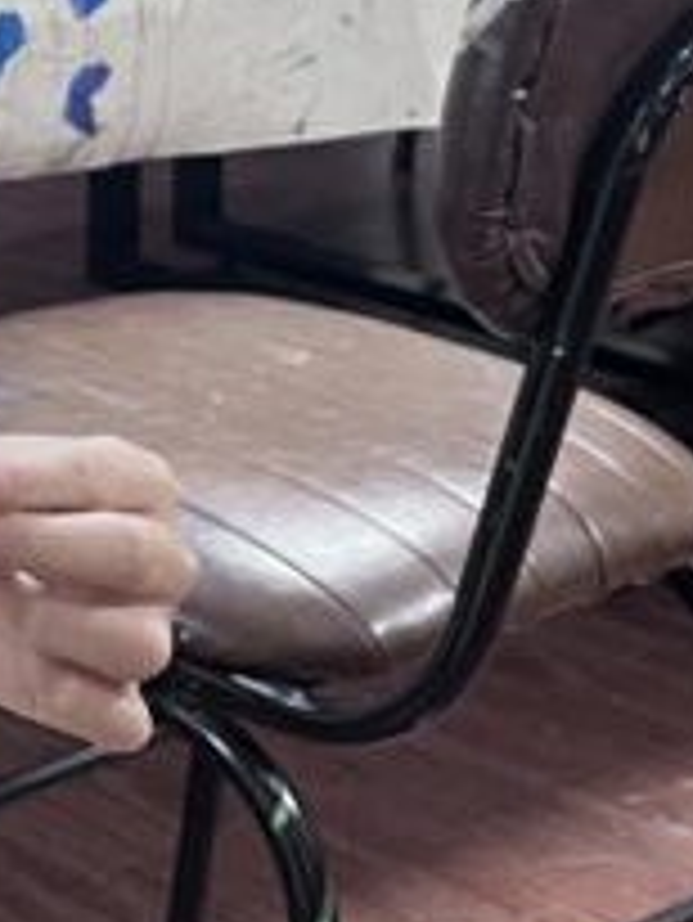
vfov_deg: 14.9
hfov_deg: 10.9
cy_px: -225
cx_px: -544
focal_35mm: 127
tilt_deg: -8.8
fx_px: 3386
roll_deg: +1.7
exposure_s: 1/50
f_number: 1.6
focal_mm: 5.1
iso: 125
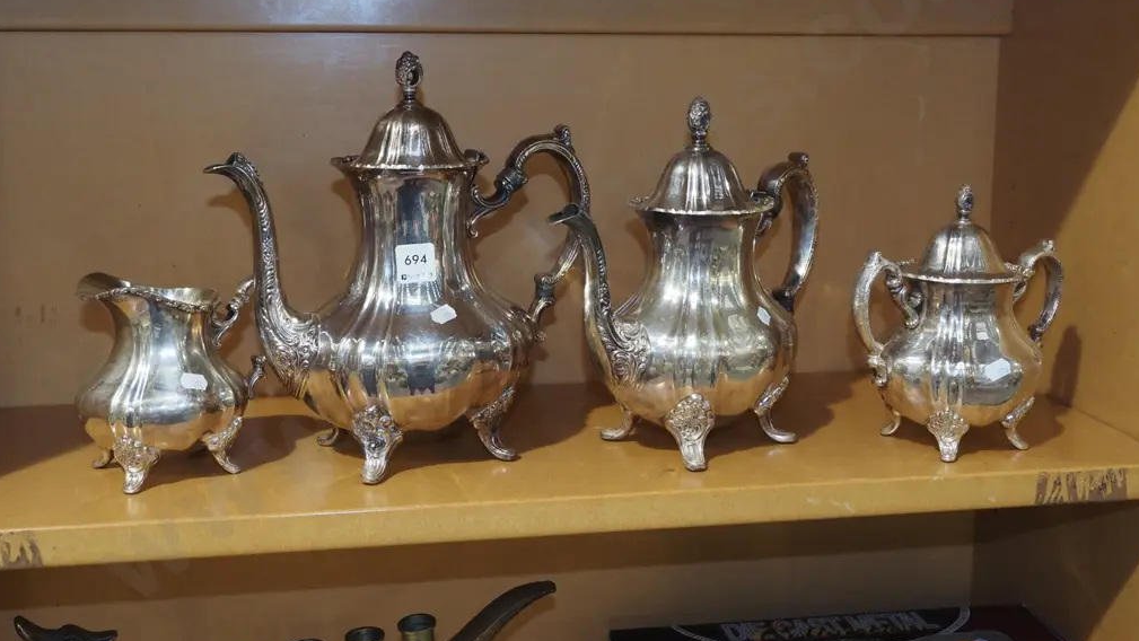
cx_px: 575
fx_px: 1269
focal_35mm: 42
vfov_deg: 28.3
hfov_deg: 48.3
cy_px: 238
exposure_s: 1/60
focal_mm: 19
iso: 1600
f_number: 5.6
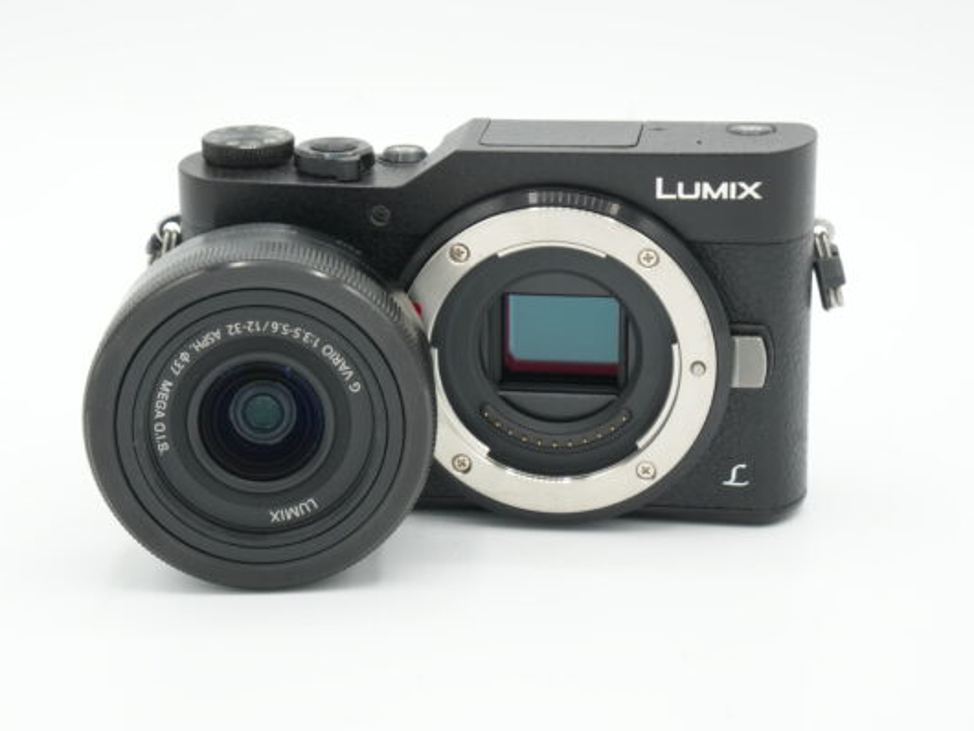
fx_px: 2802
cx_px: 425
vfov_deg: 14.9
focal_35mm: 100
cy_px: 366
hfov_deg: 19.7
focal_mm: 61
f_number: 11
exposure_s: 1/250
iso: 1250
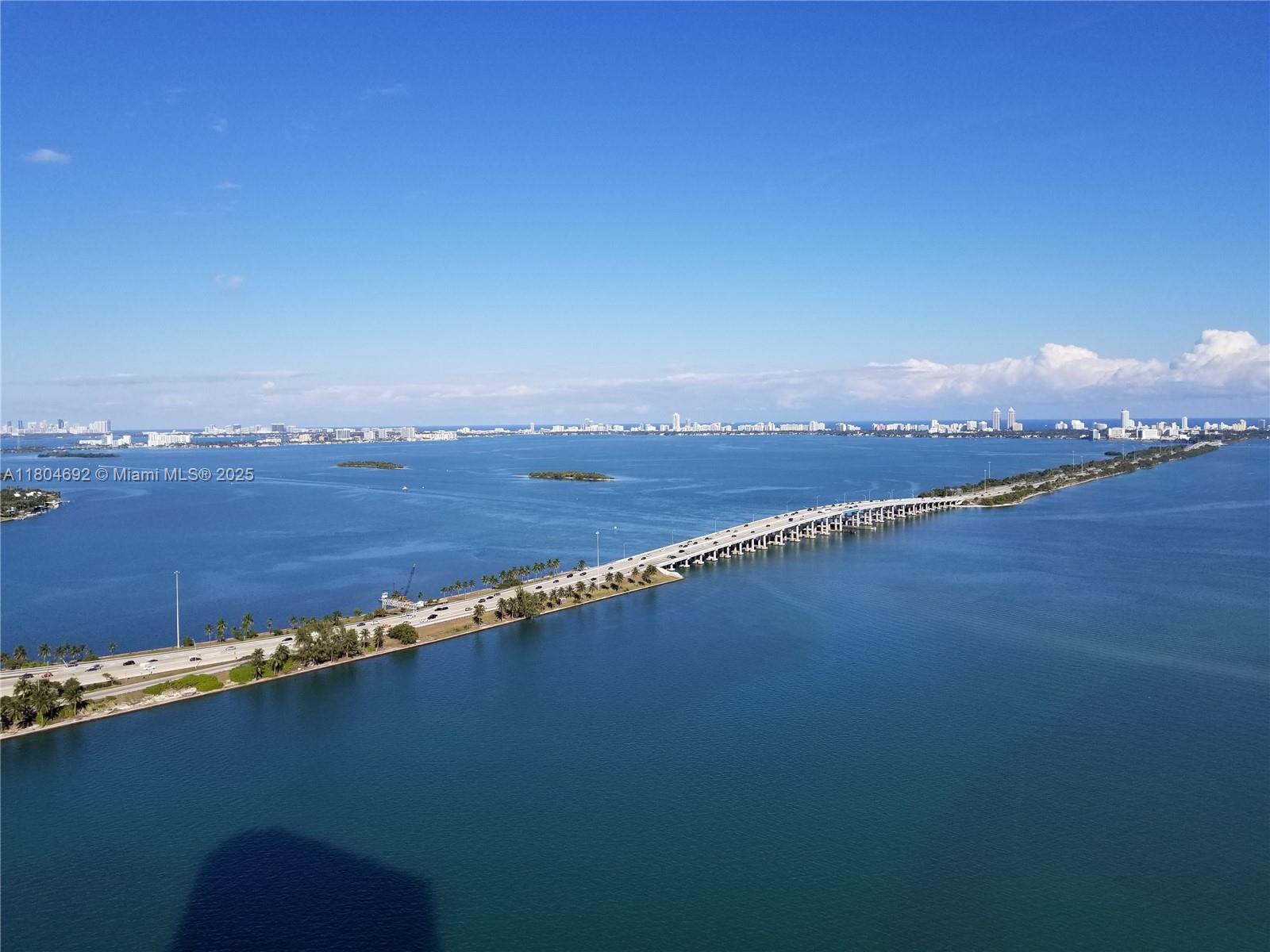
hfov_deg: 67.3
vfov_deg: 53.1
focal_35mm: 26
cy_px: 476
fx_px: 954
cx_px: 635
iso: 50
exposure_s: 1/3416
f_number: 1.7
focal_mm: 4.25
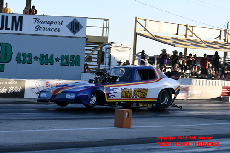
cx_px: 115
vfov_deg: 13.1
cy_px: 76
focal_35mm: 105
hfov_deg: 19.4
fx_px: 671
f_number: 3.5
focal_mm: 70
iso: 160
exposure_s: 1/800
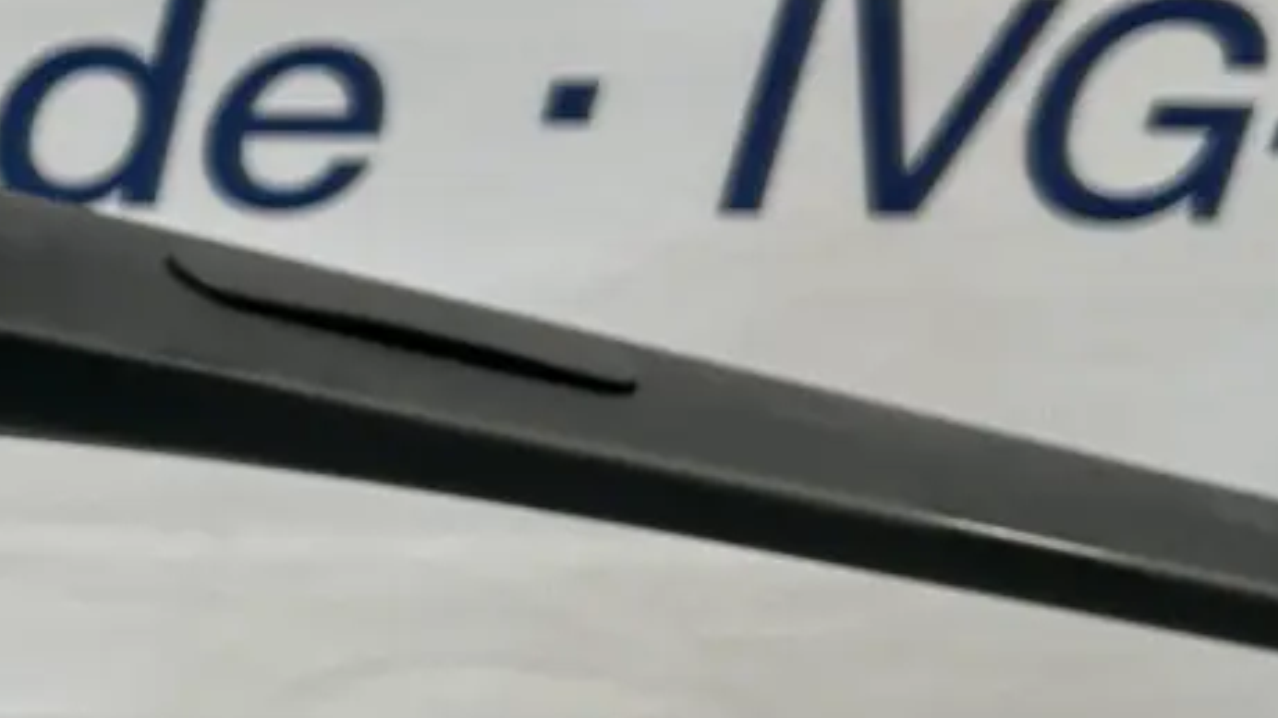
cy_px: 219
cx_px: -732
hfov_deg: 16.3
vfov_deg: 10.3
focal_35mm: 118
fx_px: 3998
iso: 40
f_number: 1.5
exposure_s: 1/121
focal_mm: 5.7
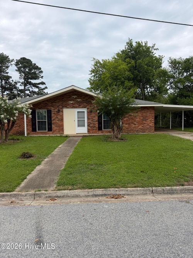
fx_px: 178
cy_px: 129
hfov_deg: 56.8
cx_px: 96
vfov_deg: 71.6
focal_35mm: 24
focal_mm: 6.76
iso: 80
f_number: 1.78
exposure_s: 1/2232
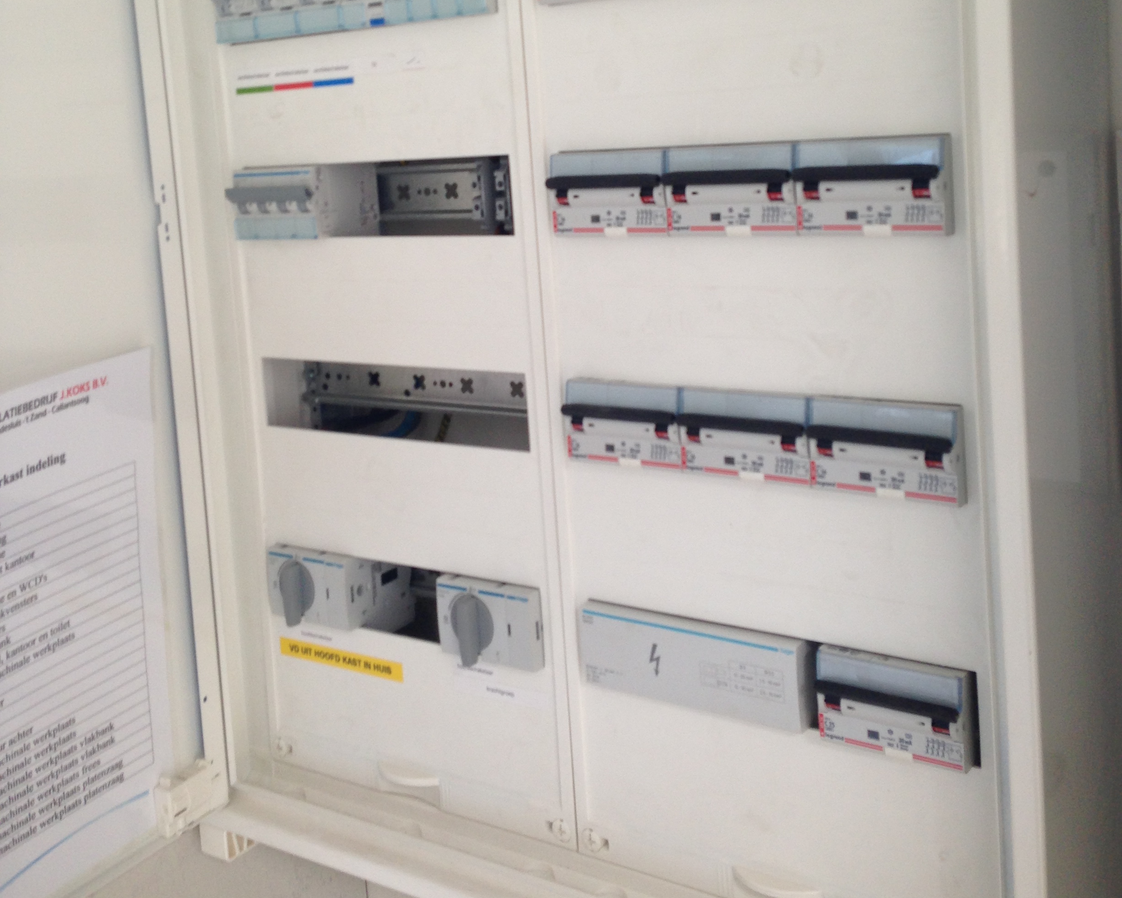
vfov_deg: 34.2
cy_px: 230
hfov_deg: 42.9
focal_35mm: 43
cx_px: 561
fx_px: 1428
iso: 50
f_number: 2.4
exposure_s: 1/40
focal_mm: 4.13
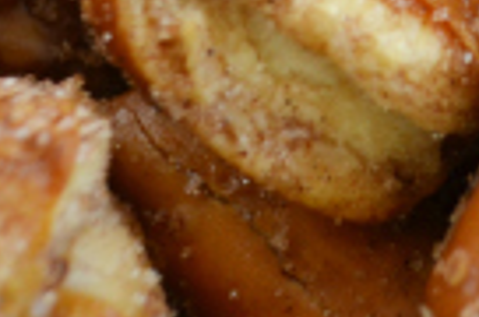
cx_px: 750
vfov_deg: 7.1
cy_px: -299
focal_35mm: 187
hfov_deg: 10.6
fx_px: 2482
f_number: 4.2
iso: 500
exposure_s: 1/60
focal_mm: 26
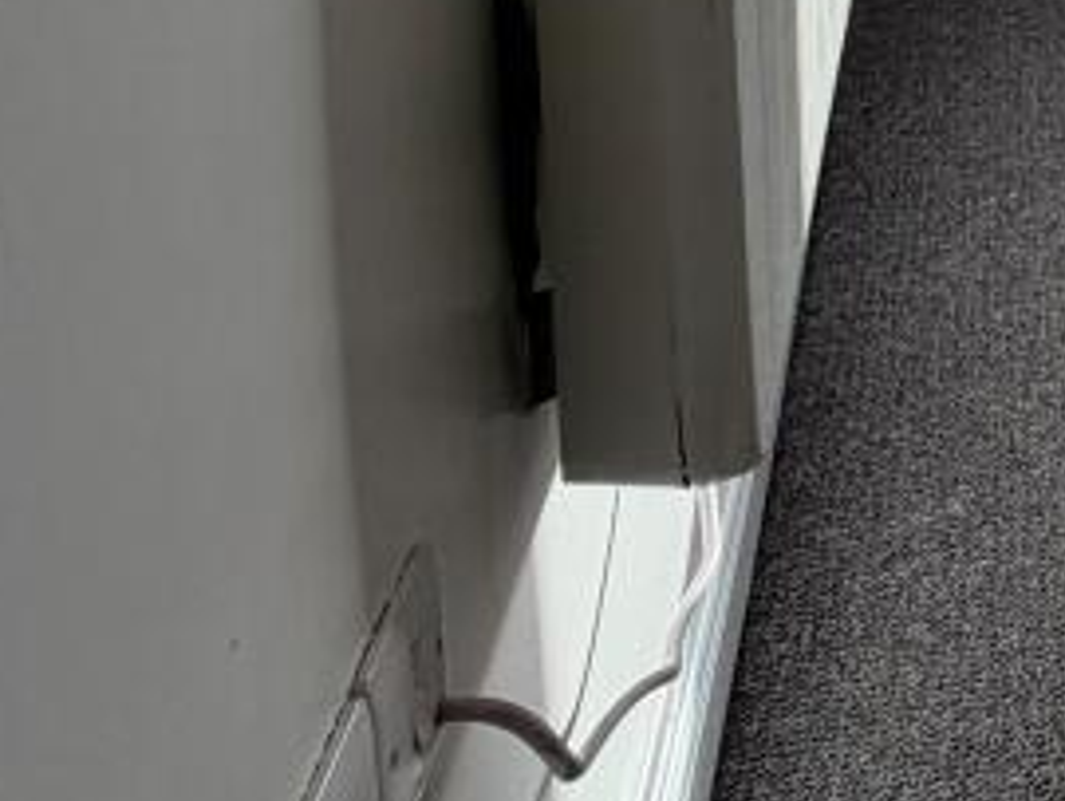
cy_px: -687
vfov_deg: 19.5
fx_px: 1632
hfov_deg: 21.1
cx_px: 1992
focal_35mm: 53
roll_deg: -0.5
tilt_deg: -4.4
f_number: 2.2
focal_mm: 2.22
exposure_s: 1/228
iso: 50
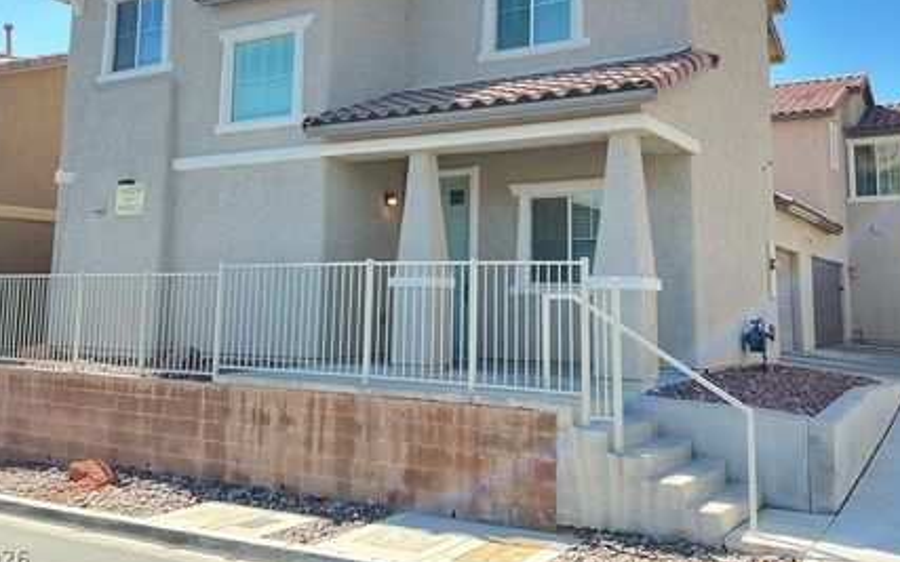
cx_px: 443
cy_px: 180
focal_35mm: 36
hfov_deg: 54.0
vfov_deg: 35.0
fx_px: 883
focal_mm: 3
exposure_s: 1/291
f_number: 1.8
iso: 25
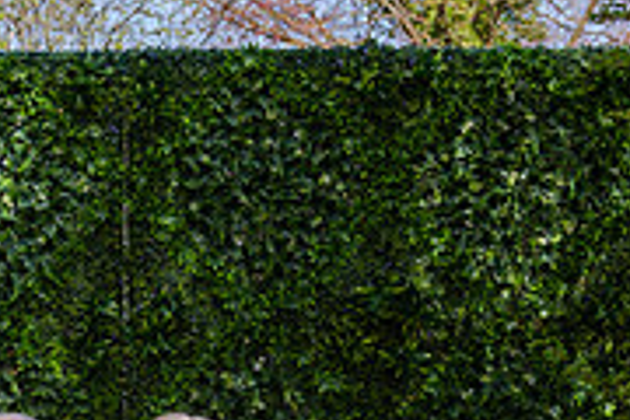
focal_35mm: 113
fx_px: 1977
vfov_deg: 11.6
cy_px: 625
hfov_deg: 17.9
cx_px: 126
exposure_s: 1/250
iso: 100
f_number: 5
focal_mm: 35
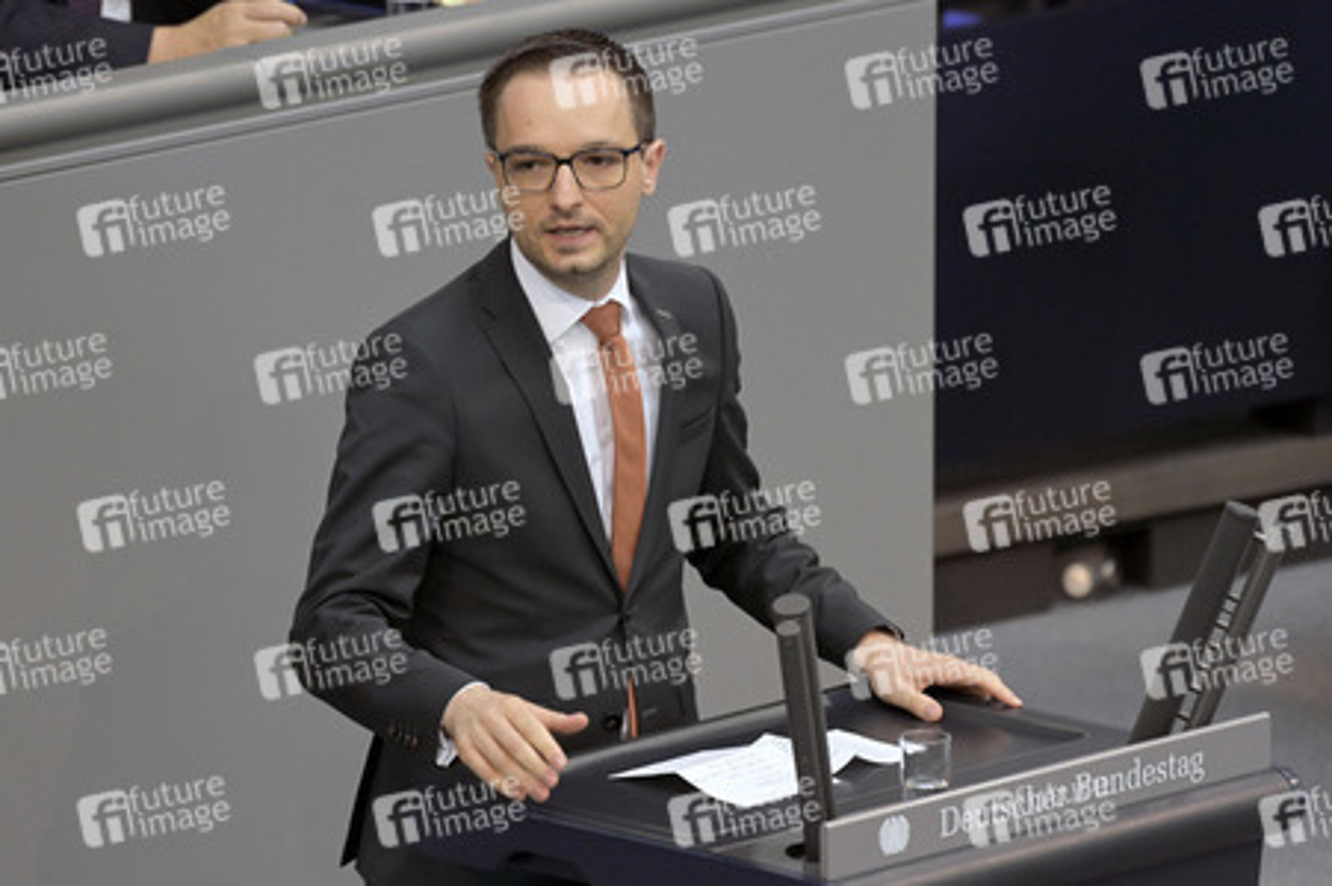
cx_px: 666
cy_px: 443
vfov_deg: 3.6
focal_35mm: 380
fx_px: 14049
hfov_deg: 5.4
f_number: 5.6
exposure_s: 1/400
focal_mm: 380
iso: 8000
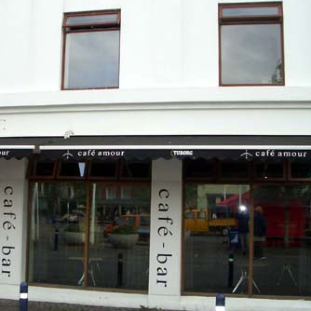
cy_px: 166
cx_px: 122
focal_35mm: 51
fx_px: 518
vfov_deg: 33.4
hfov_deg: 33.3
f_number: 4.3
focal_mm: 5.8
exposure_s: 1/320
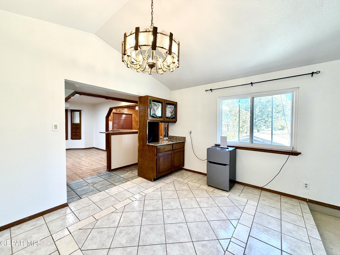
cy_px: 128
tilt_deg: -2.2
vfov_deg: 85.7
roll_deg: +0.8
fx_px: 138
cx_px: 170
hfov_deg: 102.1
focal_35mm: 14
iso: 125
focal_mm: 2.22
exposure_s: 1/120
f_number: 2.2
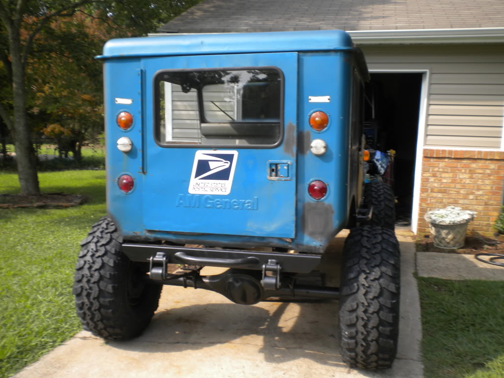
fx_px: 510
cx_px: 252
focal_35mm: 35
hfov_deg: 52.6
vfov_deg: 40.7
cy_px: 189
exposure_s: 1/180
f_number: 4.6
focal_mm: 6.3
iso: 80
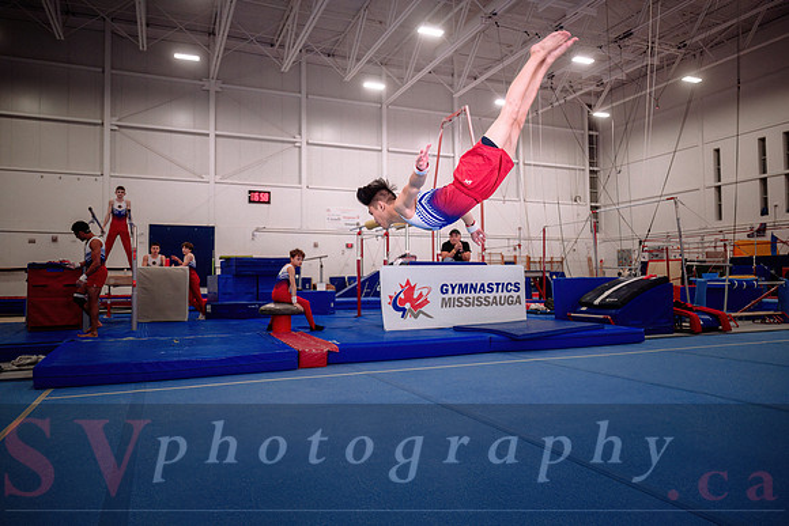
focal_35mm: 25
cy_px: 263
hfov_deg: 71.1
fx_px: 552
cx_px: 406
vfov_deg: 51.0
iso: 1600
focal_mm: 24
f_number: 2.8
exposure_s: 1/1000
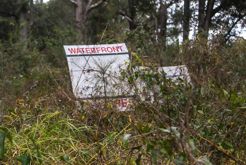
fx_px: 506
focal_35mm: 74
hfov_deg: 25.5
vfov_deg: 18.2
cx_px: -18
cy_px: 143
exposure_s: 1/2000
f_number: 2.8
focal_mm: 17
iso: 400
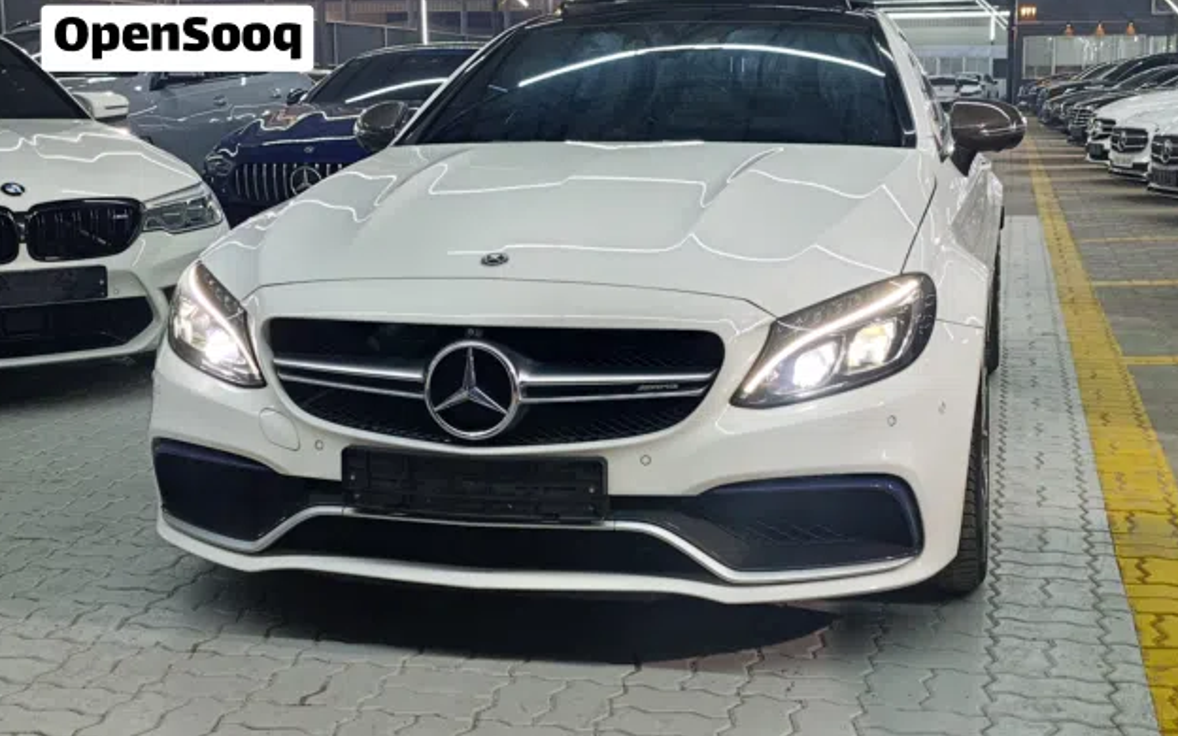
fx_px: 1605
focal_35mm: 50
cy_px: 343
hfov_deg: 40.3
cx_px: 598
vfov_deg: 25.8
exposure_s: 1/100
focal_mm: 6.11
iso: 874
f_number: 1.65
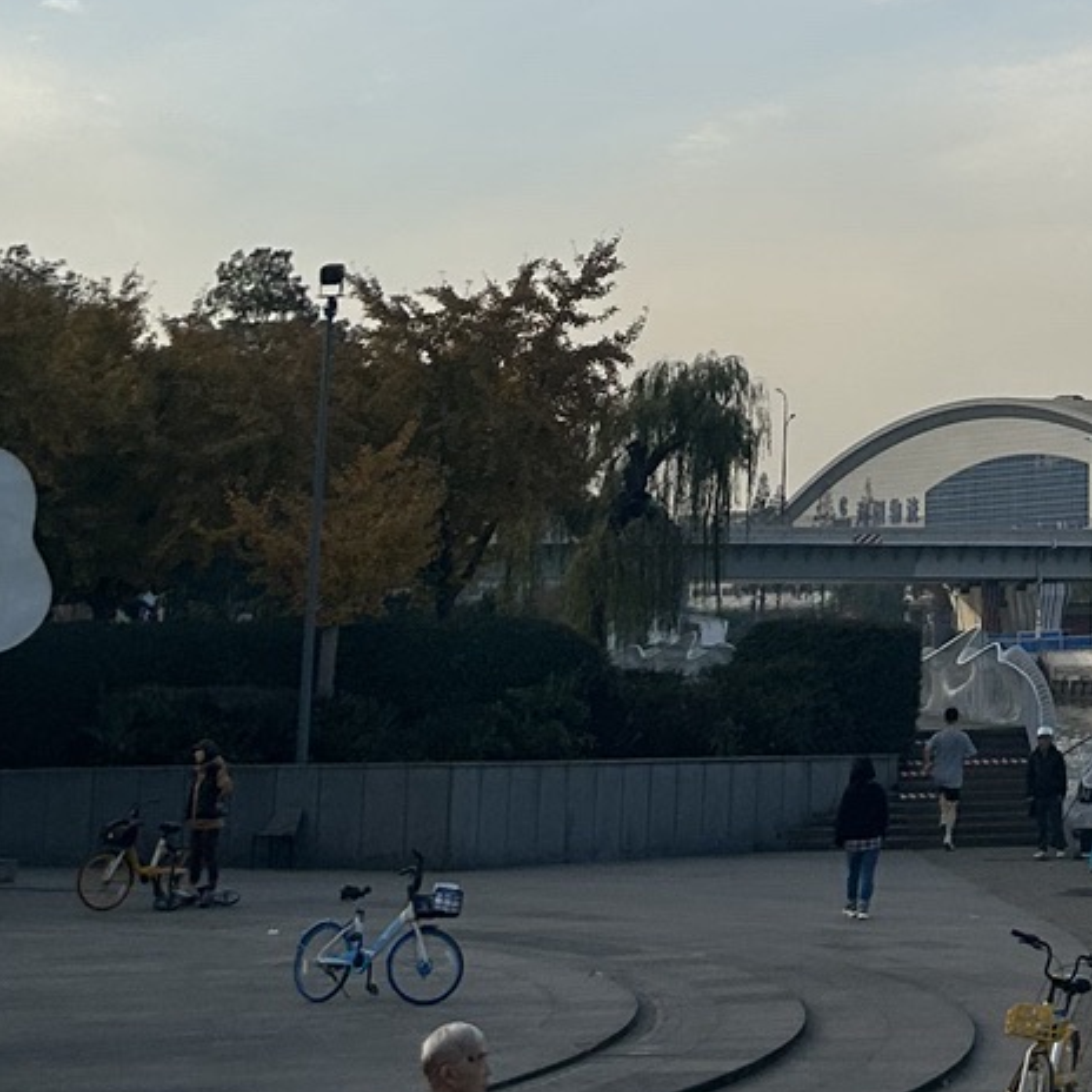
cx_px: 1233
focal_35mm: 99
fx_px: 3533
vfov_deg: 16.5
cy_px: -365
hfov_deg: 17.0
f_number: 1.5
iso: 50
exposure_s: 1/4444
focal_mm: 5.7
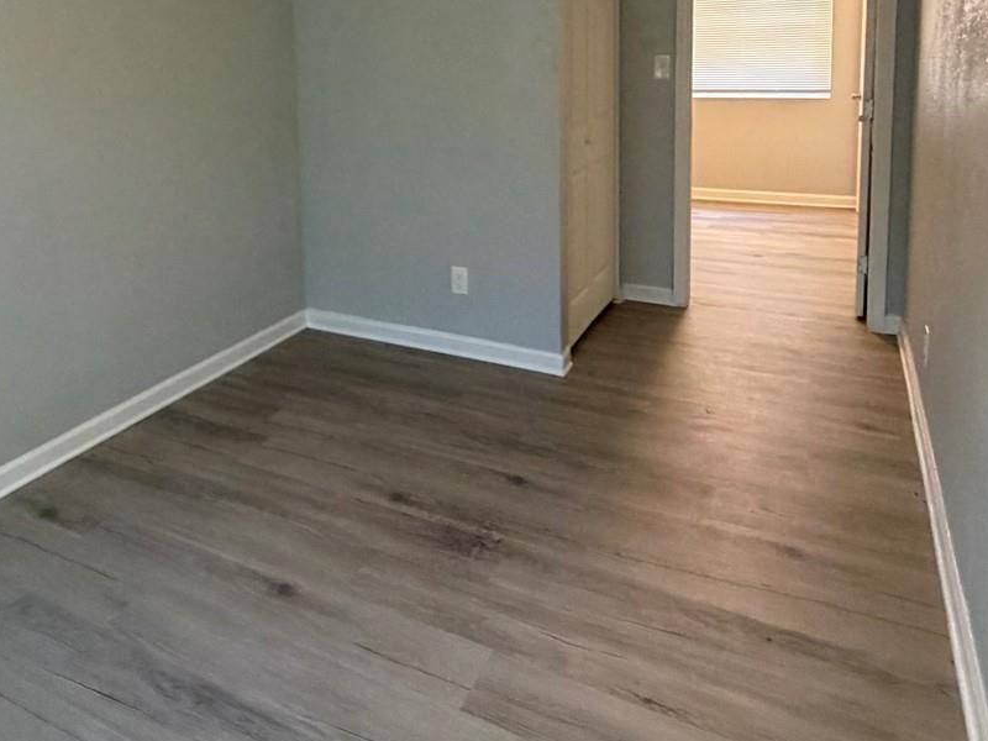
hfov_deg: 62.8
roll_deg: +3.0
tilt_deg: -4.8
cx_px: 390
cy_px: 127
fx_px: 799
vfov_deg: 46.6
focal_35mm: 28
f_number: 2.2
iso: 500
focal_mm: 2.22
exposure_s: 1/60
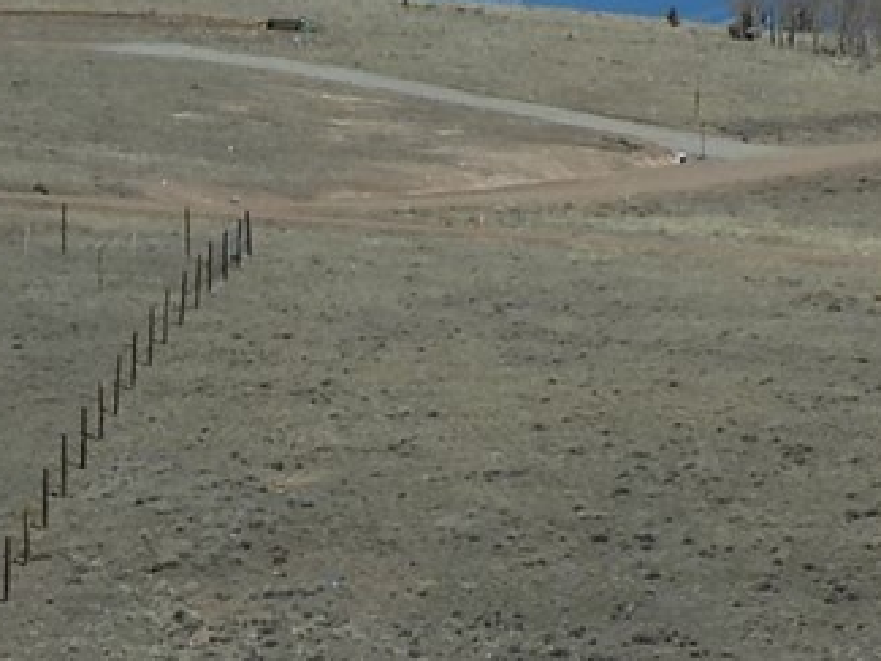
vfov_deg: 5.5
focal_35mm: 271
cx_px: 268
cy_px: 385
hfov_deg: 7.3
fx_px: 6900
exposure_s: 1/1250
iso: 80
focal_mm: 15.3
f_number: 4.4
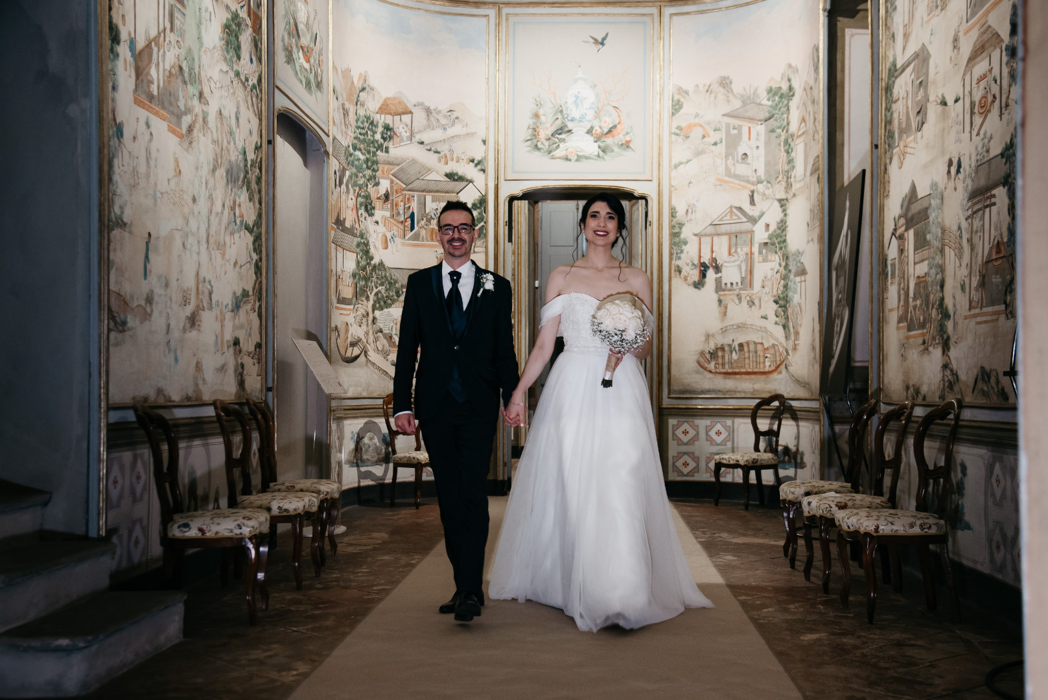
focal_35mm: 40
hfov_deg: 48.4
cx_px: 524
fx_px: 1165
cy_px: 350
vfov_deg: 33.4
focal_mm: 40
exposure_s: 1/60
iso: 1000
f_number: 4.5
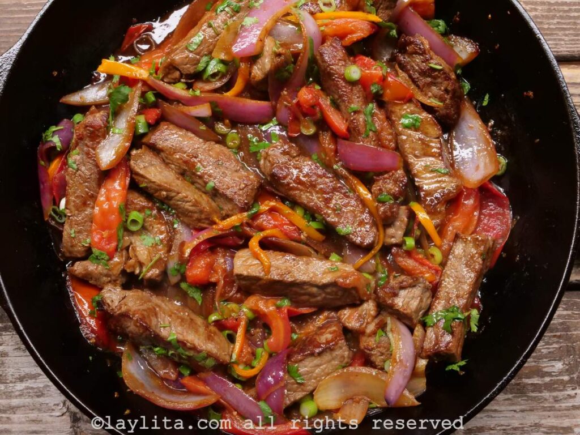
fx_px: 670
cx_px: 290
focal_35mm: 40
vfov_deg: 36.0
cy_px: 218
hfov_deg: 46.8
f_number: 10
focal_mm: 20
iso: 2500
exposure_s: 1/60
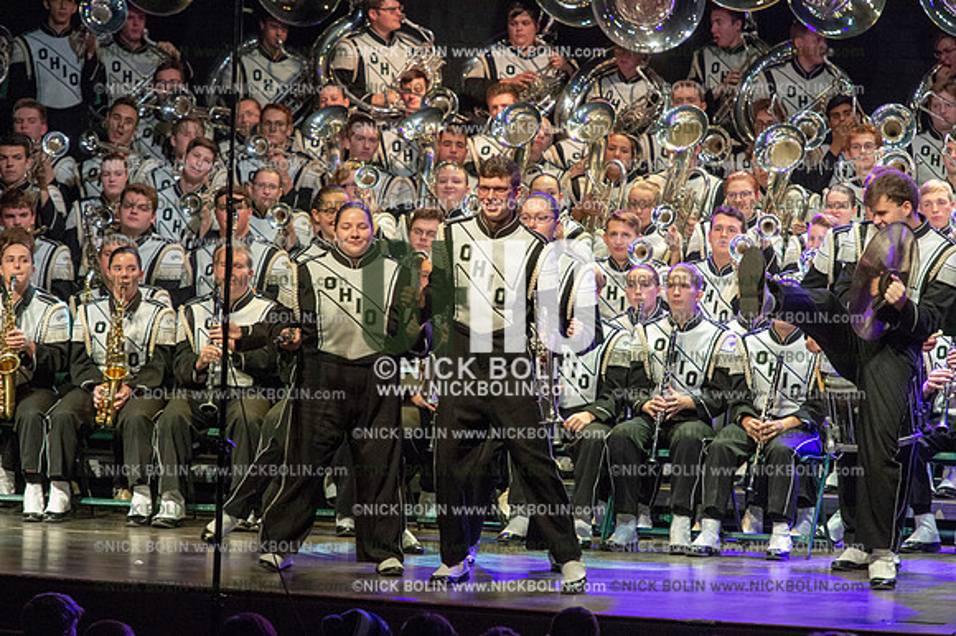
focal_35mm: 240
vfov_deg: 5.7
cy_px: 318
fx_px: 6369
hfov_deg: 8.6
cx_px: 478
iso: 8000
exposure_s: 1/200
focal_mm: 240
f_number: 7.1
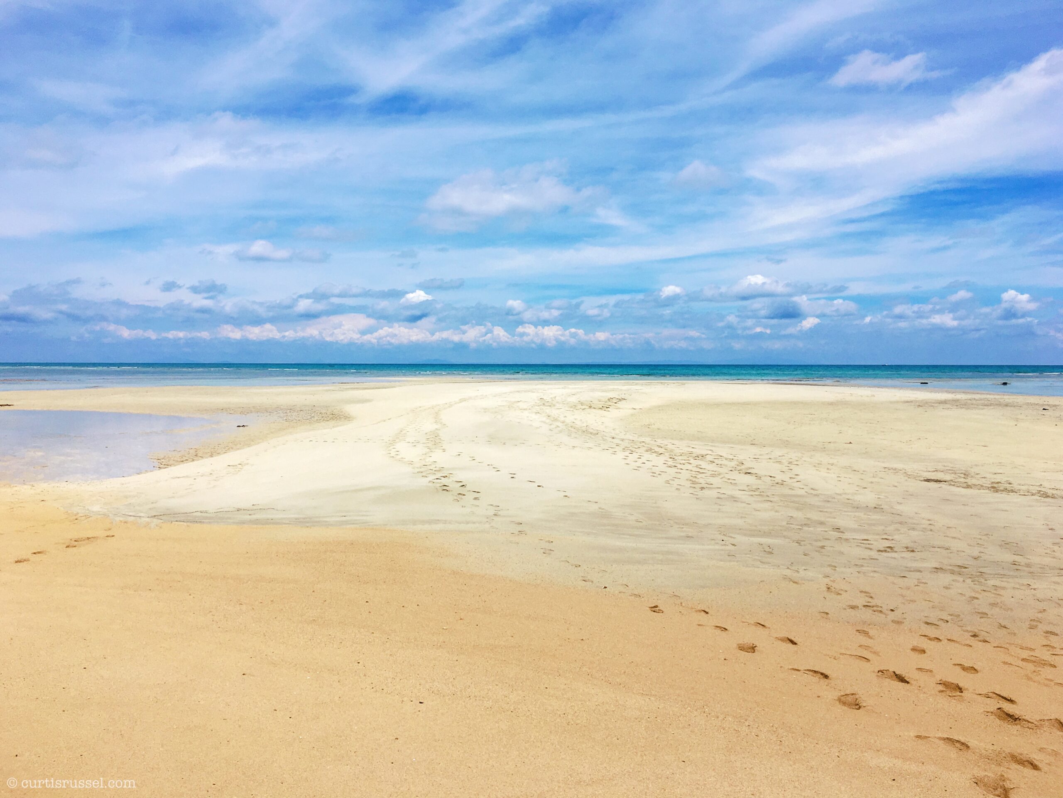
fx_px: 891
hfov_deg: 61.7
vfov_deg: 48.2
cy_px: 399
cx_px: 532
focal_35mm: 29
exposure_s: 1/4800
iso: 25
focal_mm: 4.15
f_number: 2.2
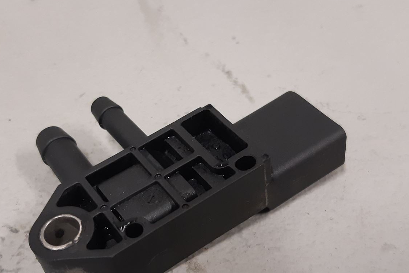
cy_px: 187
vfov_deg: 27.3
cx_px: 192
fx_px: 557
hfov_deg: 40.3
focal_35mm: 49
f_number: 1.7
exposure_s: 1/50
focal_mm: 3.93
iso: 200
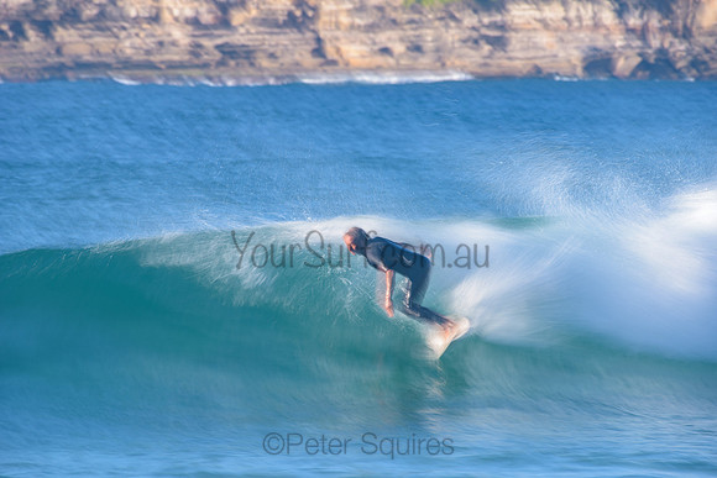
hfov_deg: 4.1
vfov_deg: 2.8
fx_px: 9960
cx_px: 358
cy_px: 239
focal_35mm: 500
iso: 31
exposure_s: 1/6
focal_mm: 500
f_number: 11
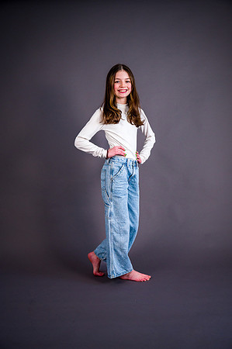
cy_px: 174
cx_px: 116
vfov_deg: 48.5
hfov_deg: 33.3
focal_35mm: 40
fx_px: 388
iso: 1000
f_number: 3.5
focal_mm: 40
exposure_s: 1/200
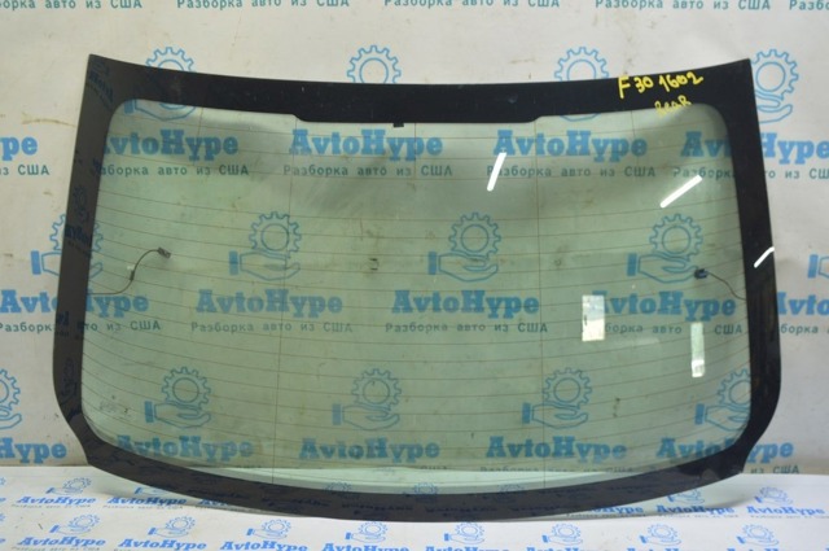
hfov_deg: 57.3
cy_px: 276
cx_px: 414
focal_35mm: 33
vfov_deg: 39.9
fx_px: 759
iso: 400
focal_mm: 22
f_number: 5.6
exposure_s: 1/20
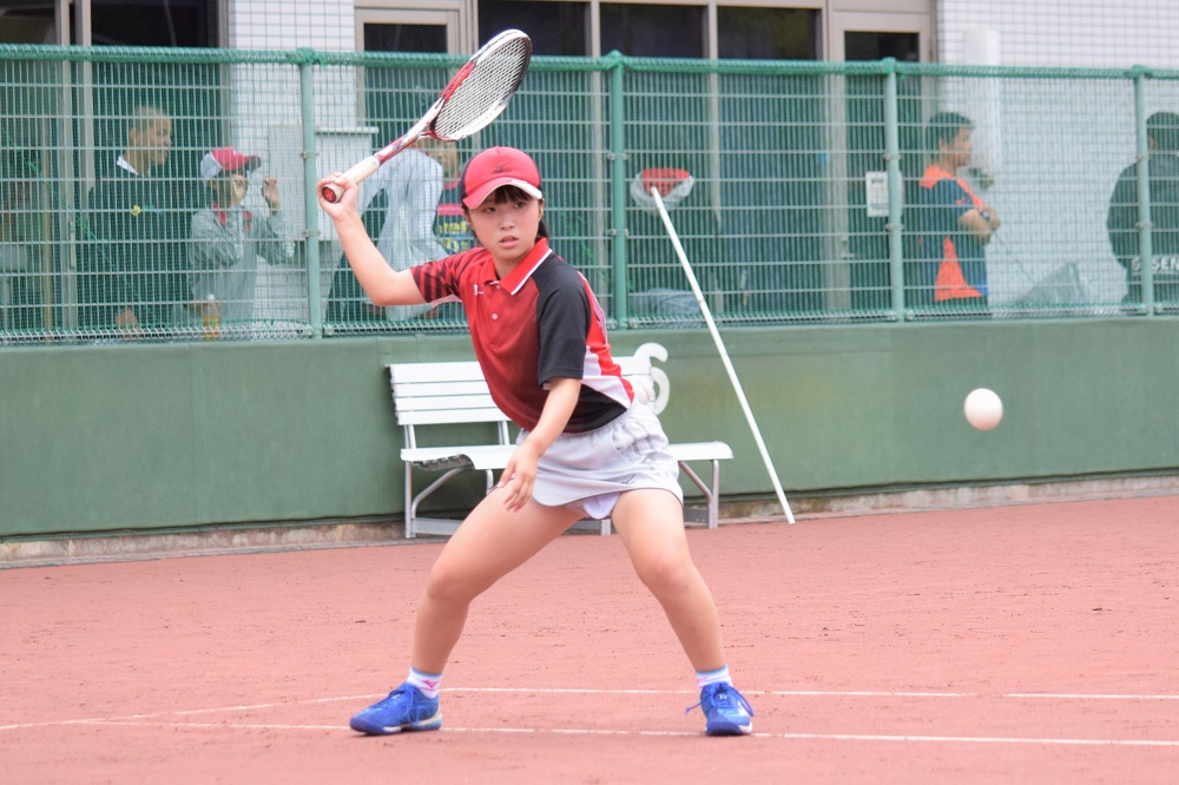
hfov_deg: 14.0
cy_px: 392
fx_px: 4812
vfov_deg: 9.3
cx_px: 590
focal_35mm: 147
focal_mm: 98
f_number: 4.5
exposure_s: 1/1250
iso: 1250
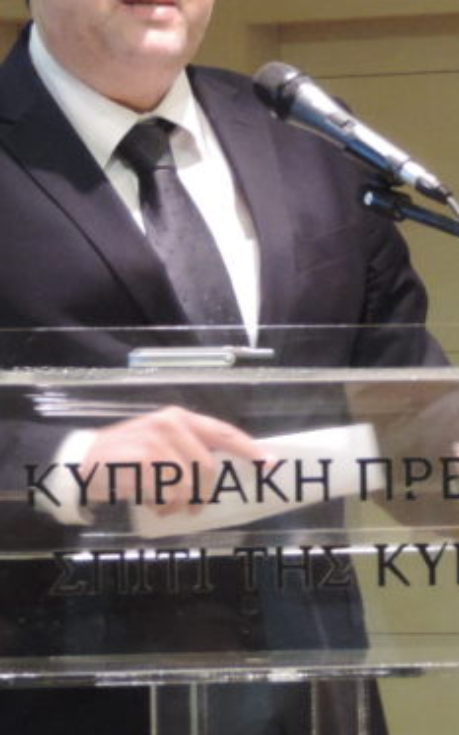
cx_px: 315
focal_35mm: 349
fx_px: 6988
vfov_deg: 6.0
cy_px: 252
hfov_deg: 3.8
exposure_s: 1/25
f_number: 4.2
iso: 800
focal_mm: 21.4
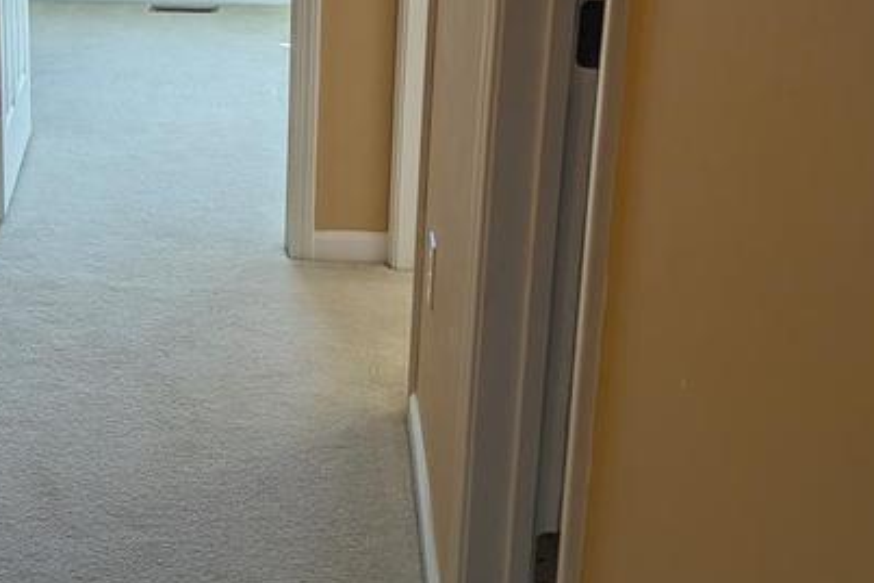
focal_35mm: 67
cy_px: 76
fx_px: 1627
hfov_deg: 29.8
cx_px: 259
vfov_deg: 20.0
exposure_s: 1/232
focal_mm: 6.81
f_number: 1.85
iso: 50
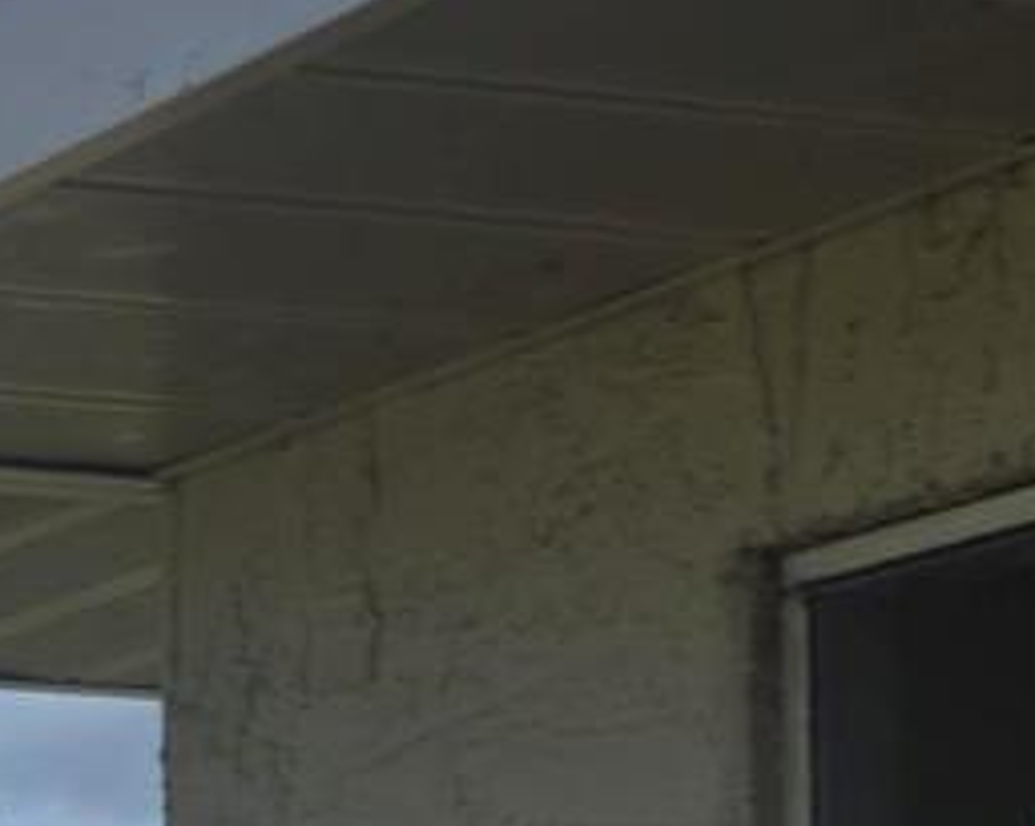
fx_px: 4284
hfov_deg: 10.6
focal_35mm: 140
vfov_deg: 10.2
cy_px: 1612
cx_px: -1853
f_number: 1.8
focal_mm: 5.4
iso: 25
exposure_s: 1/1580
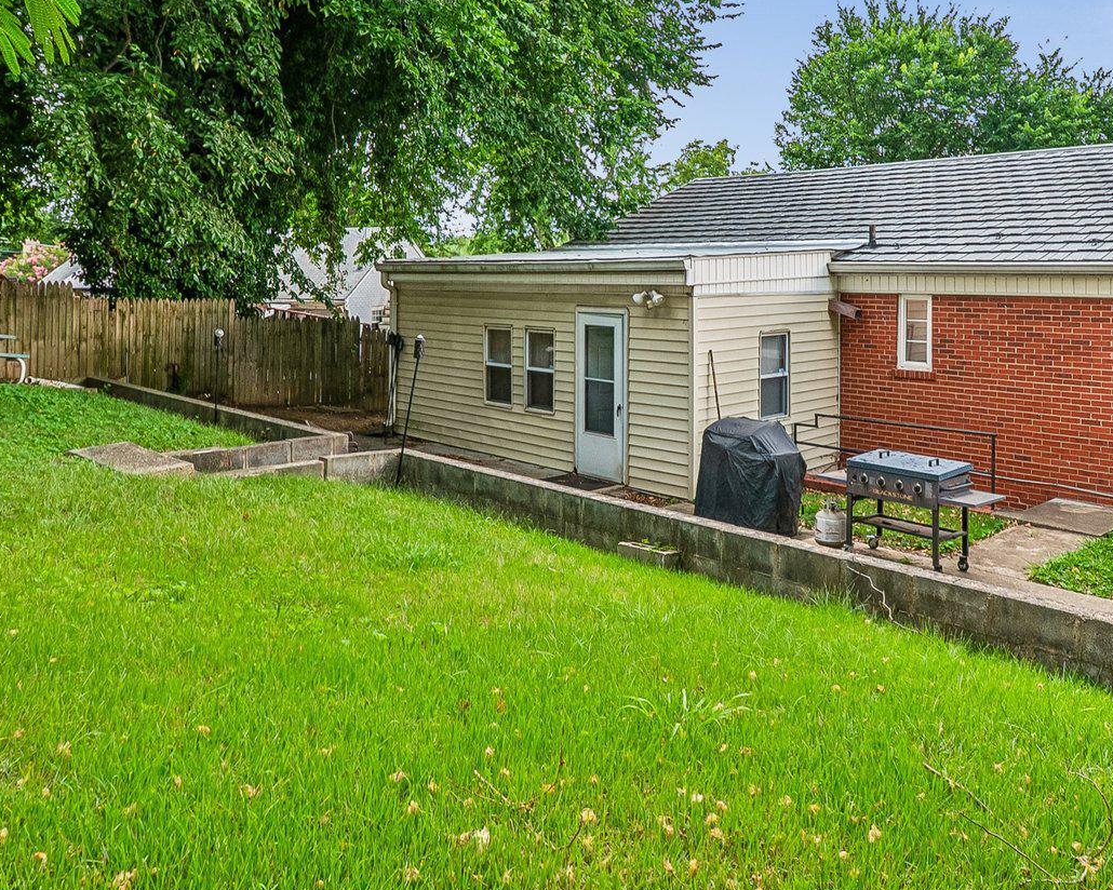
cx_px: 618
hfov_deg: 62.0
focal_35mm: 28
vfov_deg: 50.4
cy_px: 285
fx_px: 922
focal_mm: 10
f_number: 5.6
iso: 400
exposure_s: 1/20
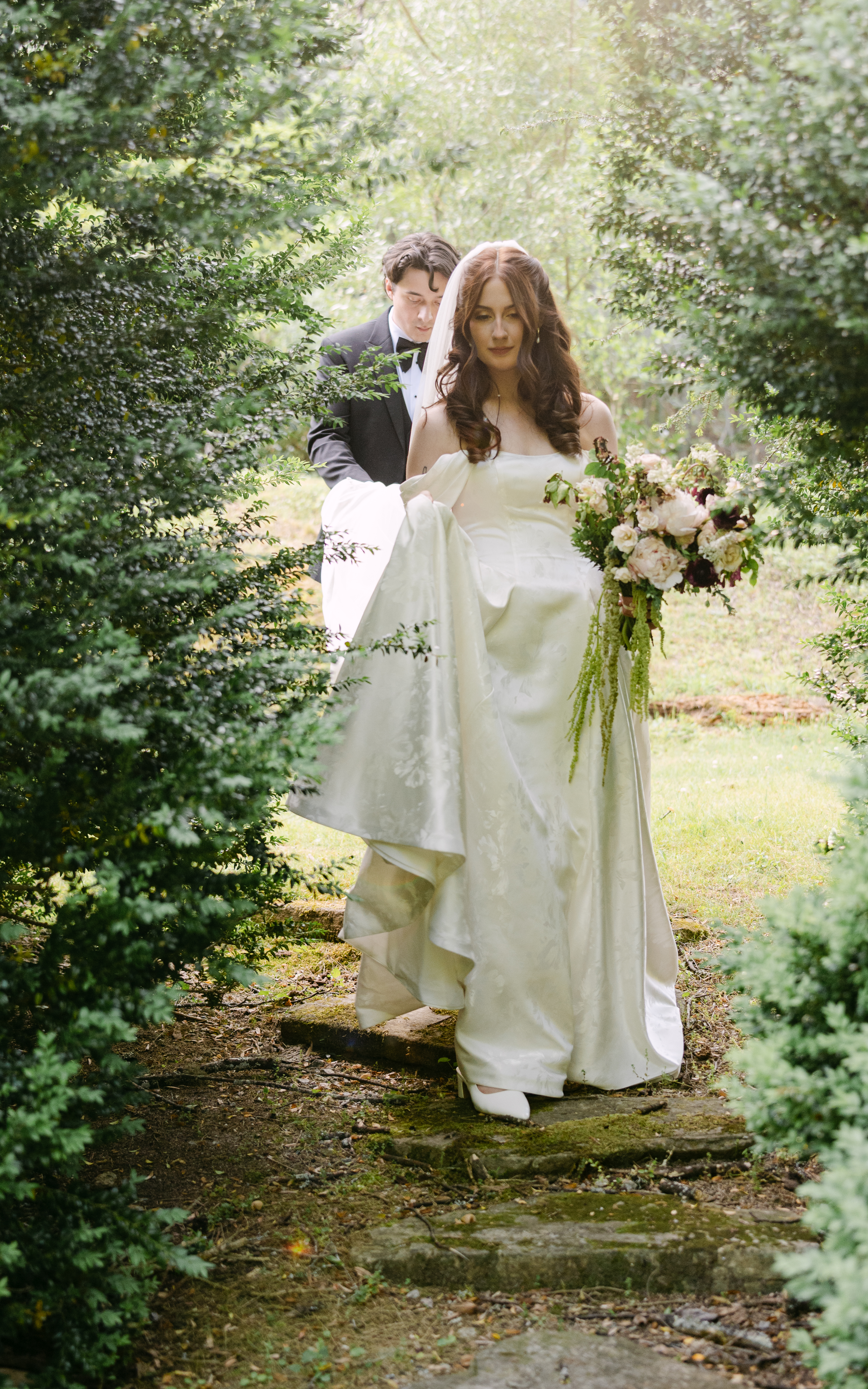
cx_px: 484
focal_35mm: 52
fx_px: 1968
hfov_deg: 24.9
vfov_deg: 38.6
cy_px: 529
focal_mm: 35
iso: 320
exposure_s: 1/200
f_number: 2
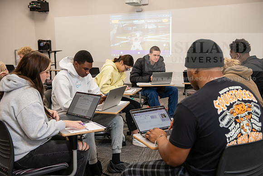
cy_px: 88
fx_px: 329
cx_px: 132
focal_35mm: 45
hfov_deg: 43.6
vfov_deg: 29.9
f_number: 3.5
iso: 800
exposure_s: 1/100
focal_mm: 45
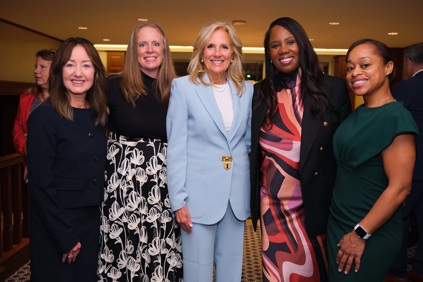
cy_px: 141
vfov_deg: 37.9
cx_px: 212
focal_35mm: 35
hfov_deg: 54.4
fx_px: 411
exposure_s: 1/250
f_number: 2.8
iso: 800
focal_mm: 23.4
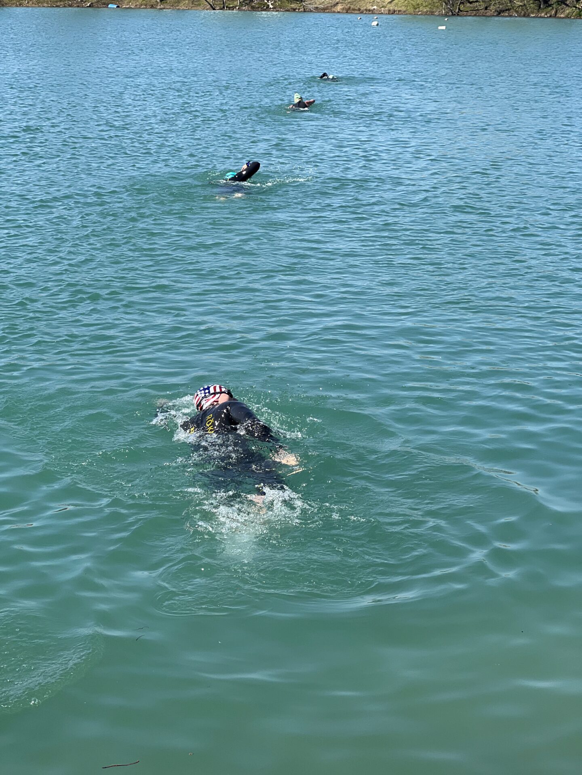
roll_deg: +0.6
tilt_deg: -14.8
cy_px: 388
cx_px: 291
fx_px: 1726
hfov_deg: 19.1
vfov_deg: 25.3
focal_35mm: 77
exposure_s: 1/544
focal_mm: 9
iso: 32
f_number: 2.8
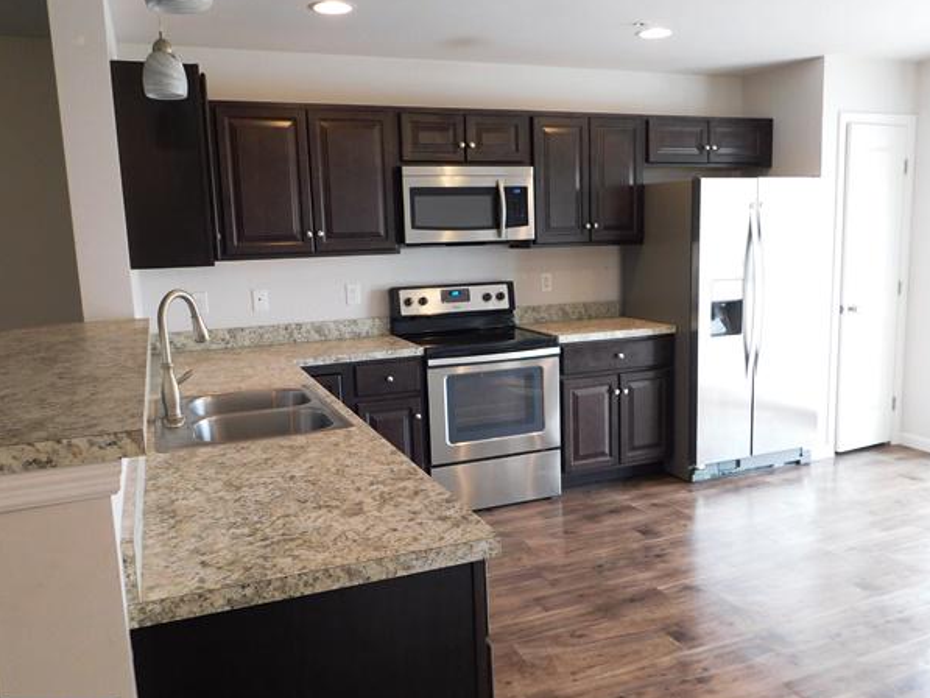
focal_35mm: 30
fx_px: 806
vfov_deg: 46.8
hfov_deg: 59.9
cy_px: 366
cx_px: 495
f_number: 3.2
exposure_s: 1/30
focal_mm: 4.9
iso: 200
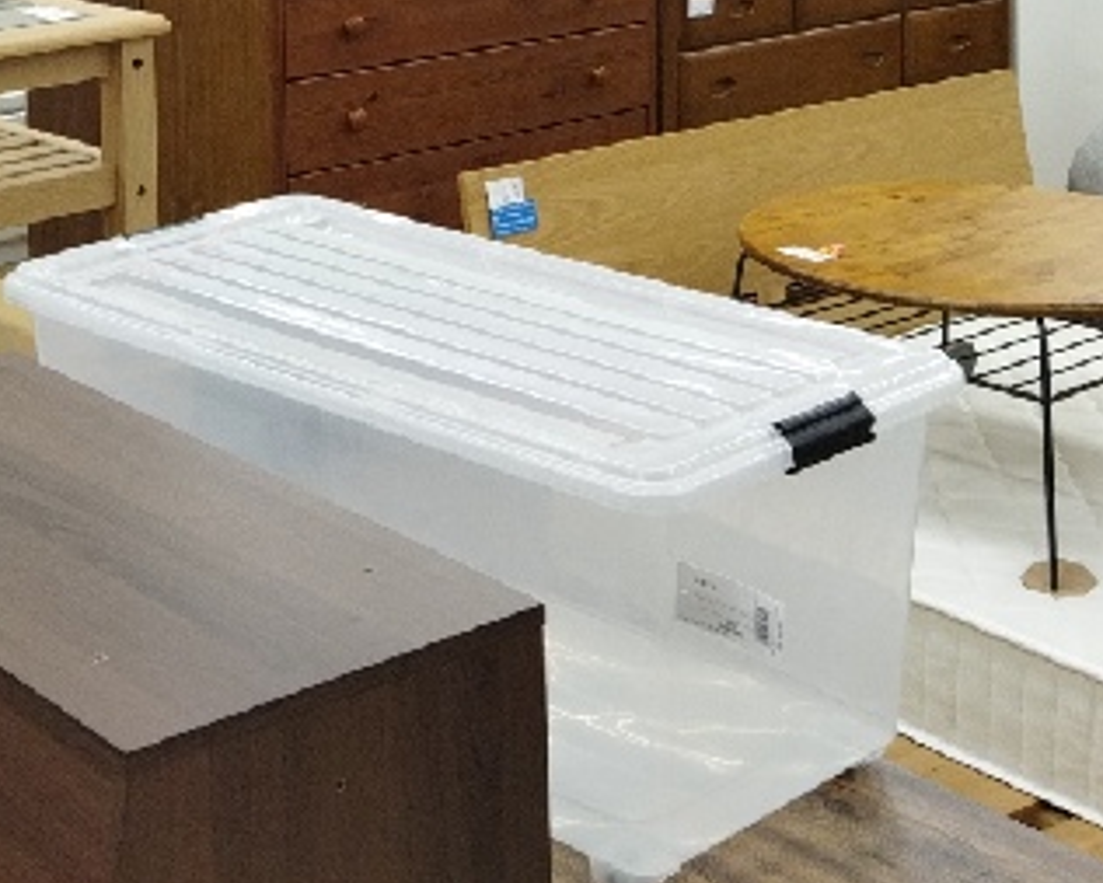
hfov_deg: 24.9
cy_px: -236
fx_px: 2449
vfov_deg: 19.1
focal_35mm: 75
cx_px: 182
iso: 142
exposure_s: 1/60
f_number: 1.79
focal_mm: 4.71
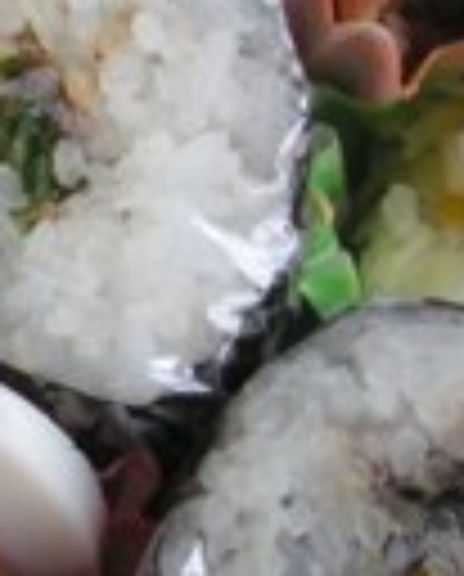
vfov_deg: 9.0
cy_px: 153
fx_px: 3678
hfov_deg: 7.2
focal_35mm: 215
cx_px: -14
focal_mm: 9.7
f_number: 3.2
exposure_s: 1/60
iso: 80
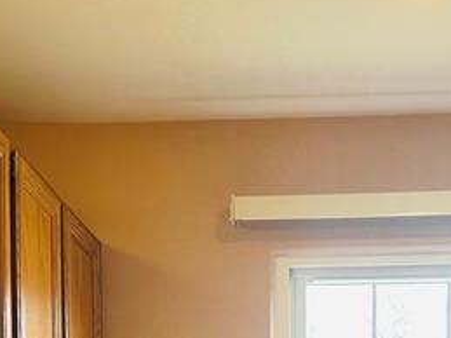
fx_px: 1237
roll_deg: +0.8
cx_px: 320
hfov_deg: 20.5
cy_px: 629
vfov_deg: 13.7
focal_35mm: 95
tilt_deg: -2.1
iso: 160
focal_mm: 6.86
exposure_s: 1/120
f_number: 1.78
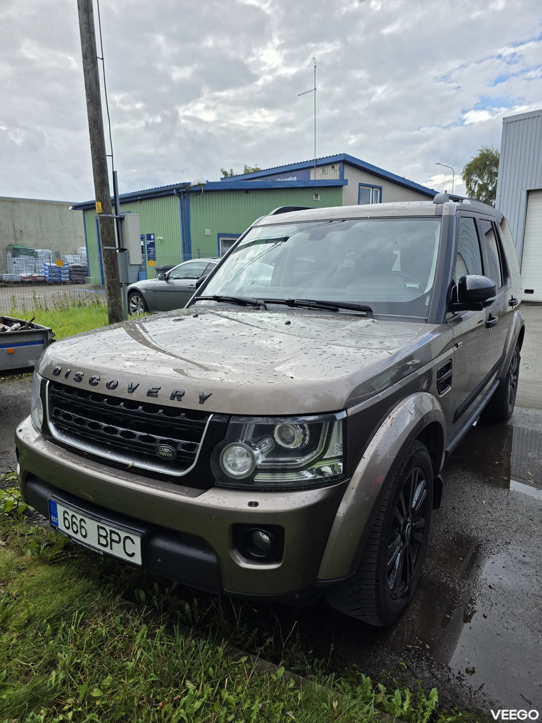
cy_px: 362
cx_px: 271
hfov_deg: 58.9
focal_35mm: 23
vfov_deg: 73.9
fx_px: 480
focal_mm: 6.3
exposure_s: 1/2686
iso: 80
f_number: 1.7
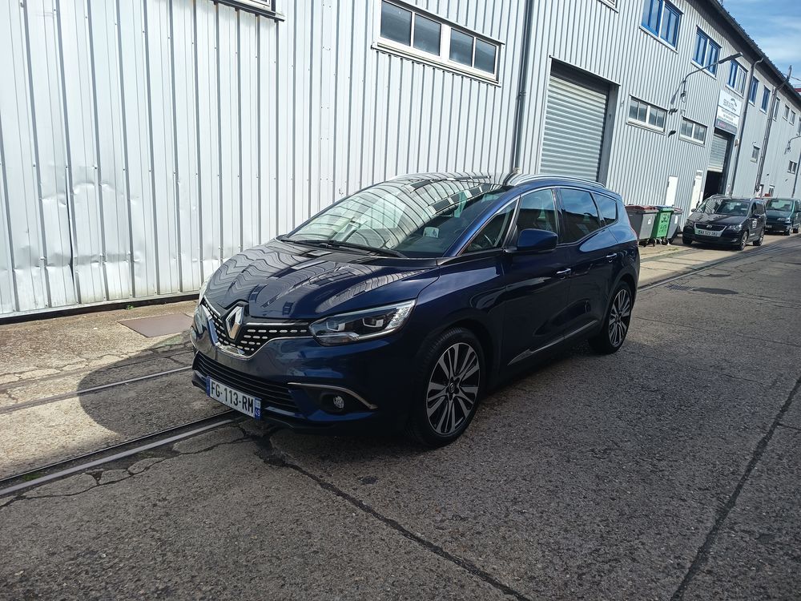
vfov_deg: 56.8
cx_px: 400
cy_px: 300
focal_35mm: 24
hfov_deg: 71.6
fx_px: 555
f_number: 1.7
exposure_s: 1/417
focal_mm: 5.24
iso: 50
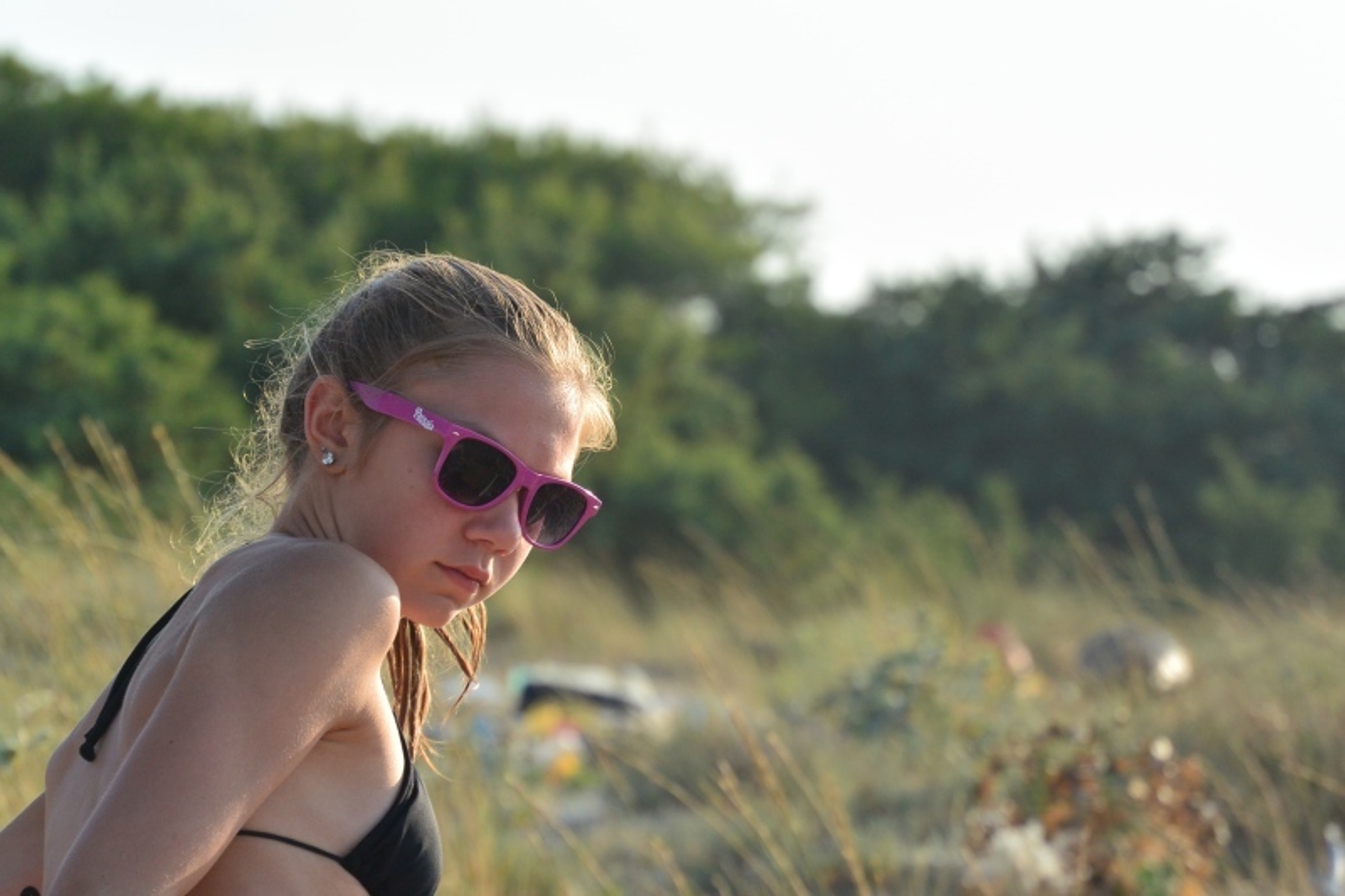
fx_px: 10159
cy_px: 448
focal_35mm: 272
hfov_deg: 7.6
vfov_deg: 5.1
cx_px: 672
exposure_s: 1/500
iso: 160
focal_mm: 100.9
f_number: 5.3
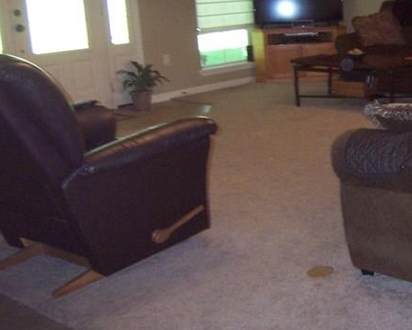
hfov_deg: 32.8
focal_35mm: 52
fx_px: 634
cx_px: 420
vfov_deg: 28.9
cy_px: 101
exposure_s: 1/30
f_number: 2.8
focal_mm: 3.8
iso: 200
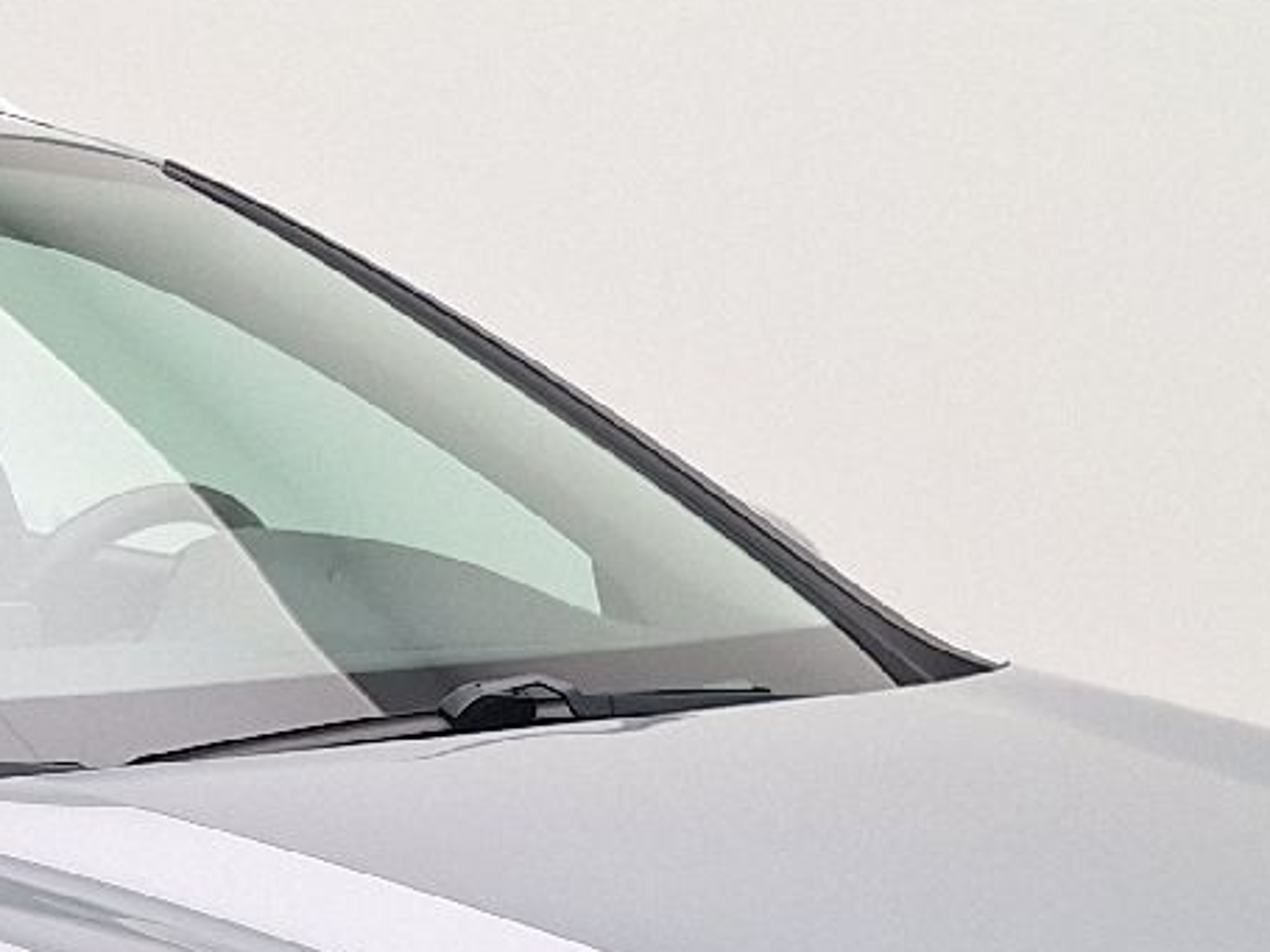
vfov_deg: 13.9
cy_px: 1589
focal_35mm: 97
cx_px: 123
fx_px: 3558
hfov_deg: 19.8
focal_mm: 5.54
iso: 50
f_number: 1.8
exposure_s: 1/100
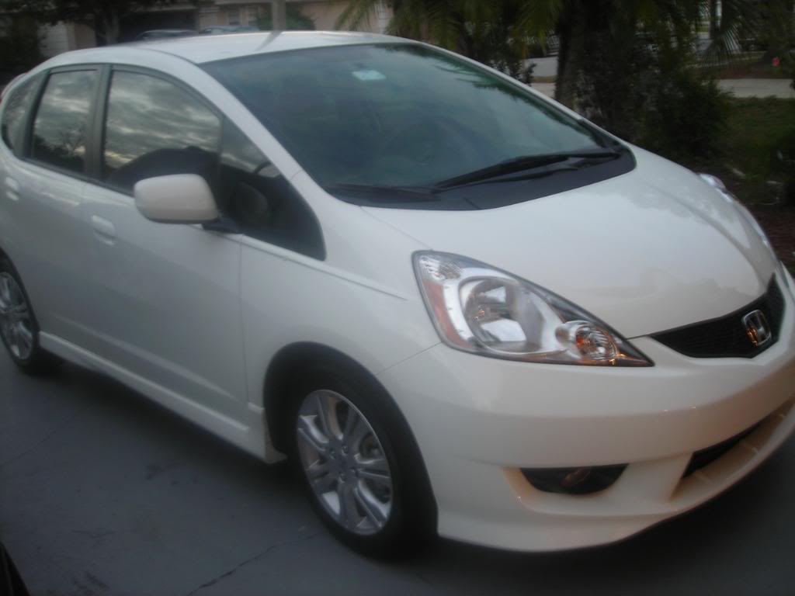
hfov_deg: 49.0
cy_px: 298
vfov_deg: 37.7
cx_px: 398
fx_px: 873
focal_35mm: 38
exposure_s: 1/6.9
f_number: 3.2
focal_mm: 6.3
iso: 50
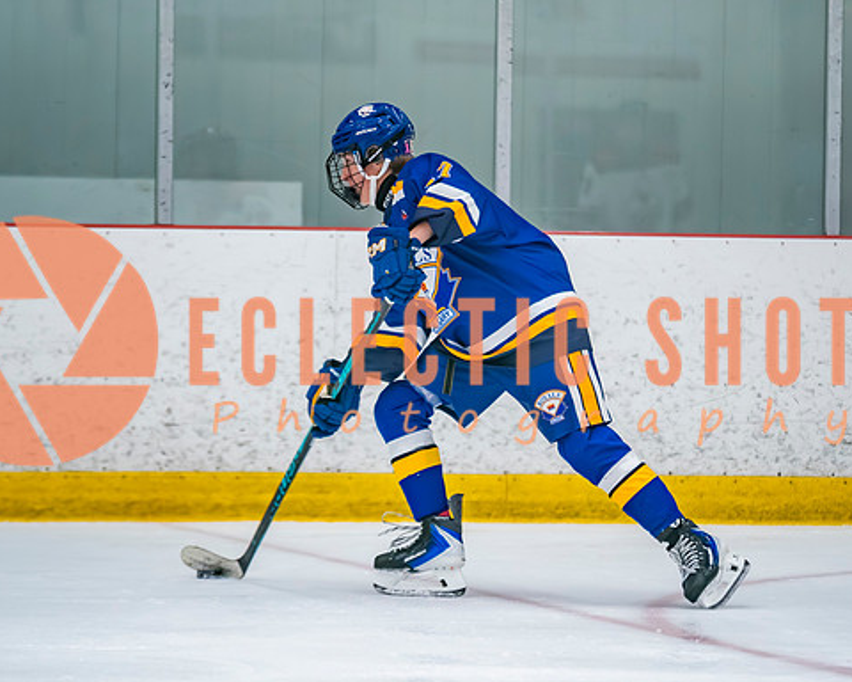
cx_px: 413
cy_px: 228
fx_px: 7943
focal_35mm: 315
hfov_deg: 6.1
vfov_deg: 4.9
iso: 2500
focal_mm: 200
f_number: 2.8
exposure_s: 1/640
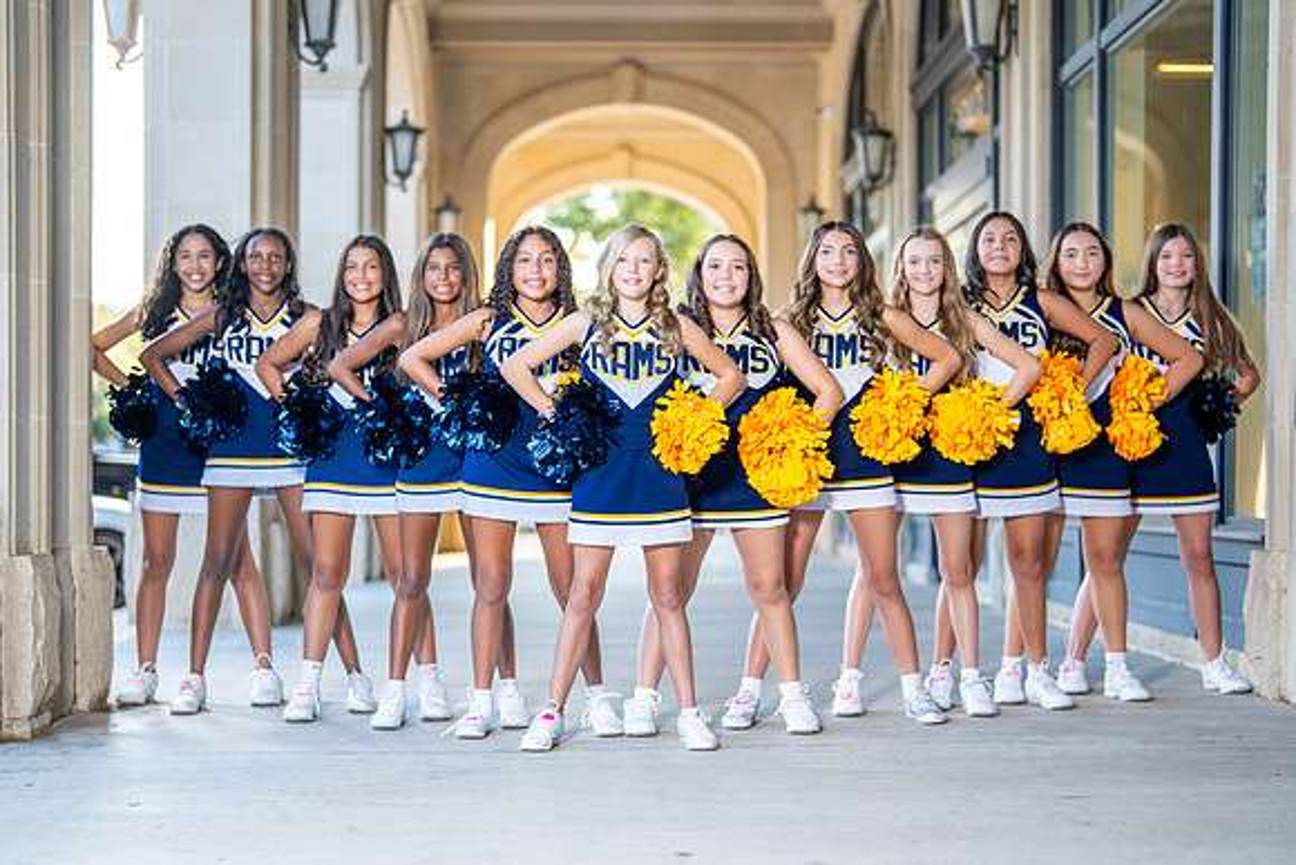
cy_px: 432
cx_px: 648
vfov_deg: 27.0
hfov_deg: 39.6
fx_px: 1800
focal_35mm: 50
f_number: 1.4
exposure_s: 1/400
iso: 125
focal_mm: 50
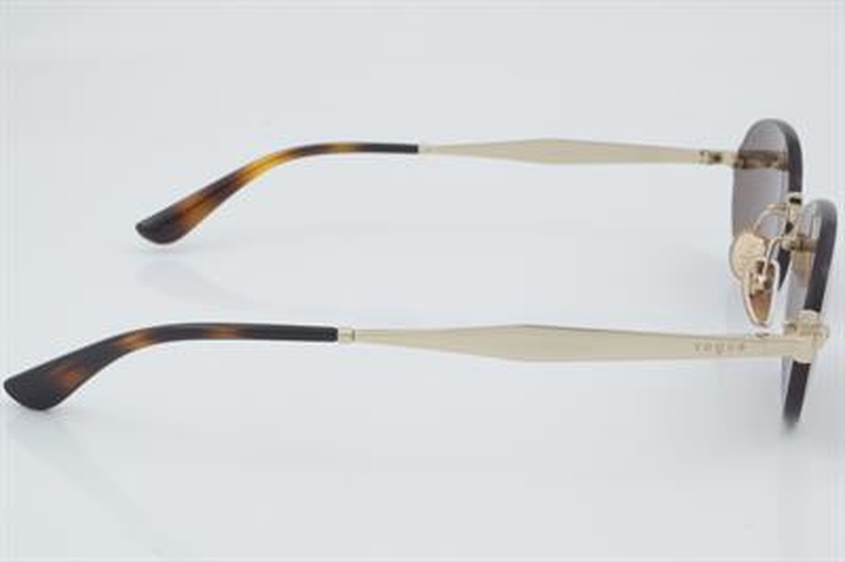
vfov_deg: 18.2
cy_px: 281
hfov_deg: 27.0
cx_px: 422
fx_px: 1759
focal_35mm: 75
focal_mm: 50
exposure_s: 1/3
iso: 100
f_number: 32
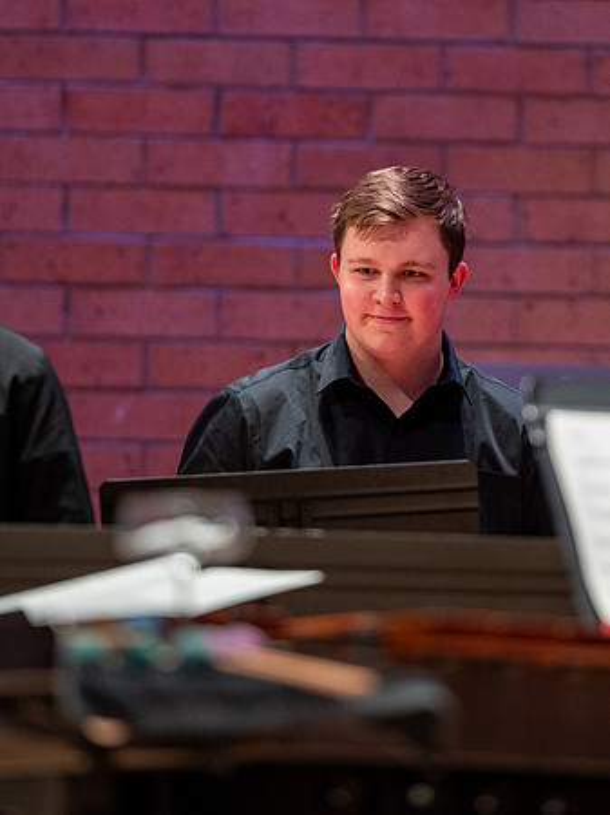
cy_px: 287
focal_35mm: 374
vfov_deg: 5.3
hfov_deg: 4.0
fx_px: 8803
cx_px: 380
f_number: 2.8
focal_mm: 200
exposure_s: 1/320
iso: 1600
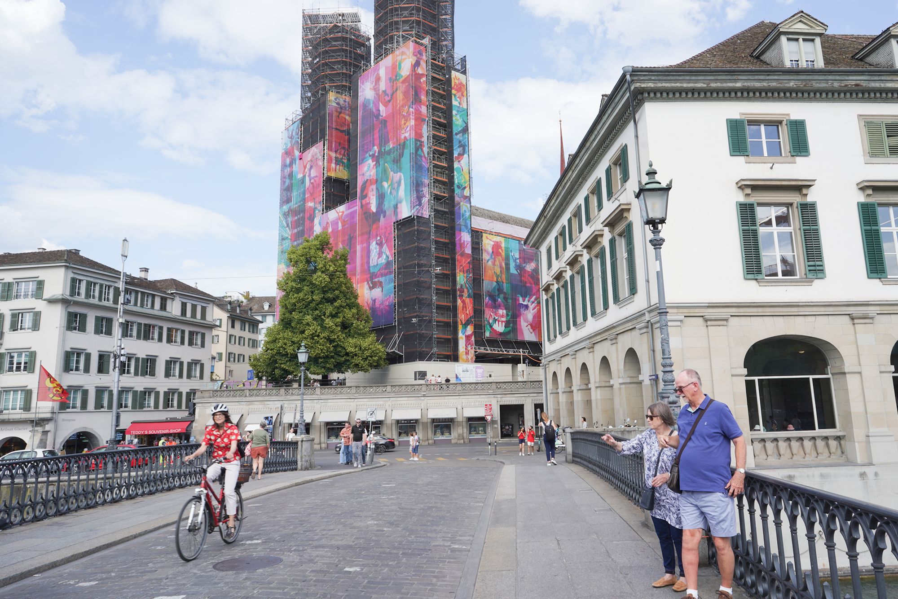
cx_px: 449
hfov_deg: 73.7
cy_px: 300
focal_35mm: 24
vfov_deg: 53.1
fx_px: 599
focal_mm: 24
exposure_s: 1/100
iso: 100
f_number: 11
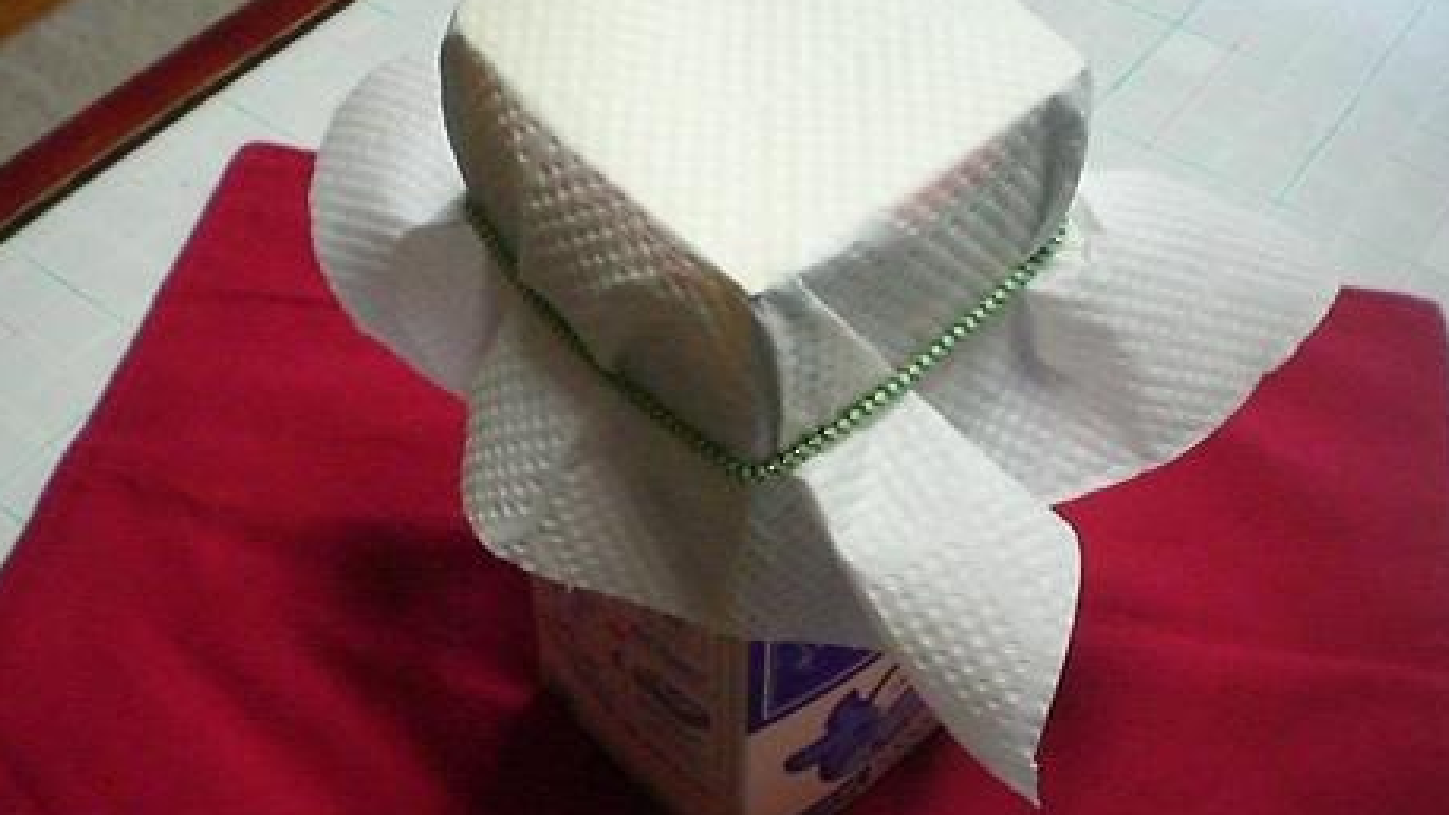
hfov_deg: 48.4
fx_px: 1614
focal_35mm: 42
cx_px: 726
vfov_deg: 28.2
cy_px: 536
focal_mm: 6.3
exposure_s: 1/125
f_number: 3.1
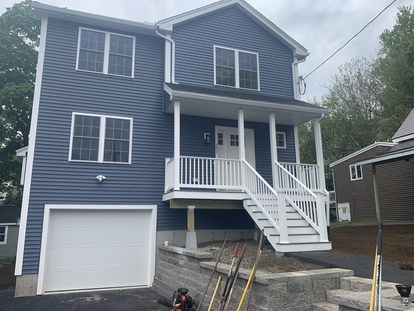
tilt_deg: +15.9
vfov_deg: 51.4
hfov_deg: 65.3
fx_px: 323
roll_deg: +0.0
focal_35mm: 27
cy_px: 155
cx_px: 201
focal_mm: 4.25
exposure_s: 1/722
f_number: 1.8
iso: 25
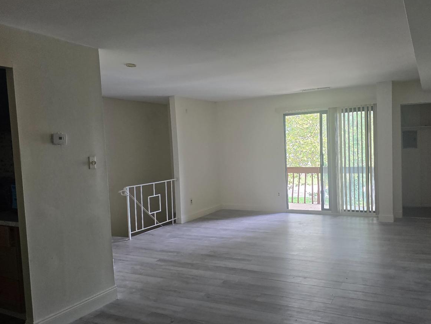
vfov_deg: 48.2
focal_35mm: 29
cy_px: 172
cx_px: 258
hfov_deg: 61.1
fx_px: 361
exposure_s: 1/180
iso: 200
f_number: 1.7
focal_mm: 6.3
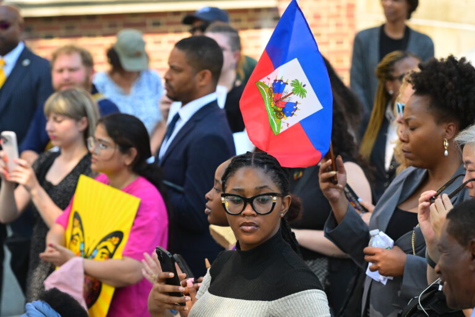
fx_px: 2375
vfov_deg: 7.6
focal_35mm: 180
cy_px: 158
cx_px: 238
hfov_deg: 11.4
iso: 2000
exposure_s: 1/3200
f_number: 4
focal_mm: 120
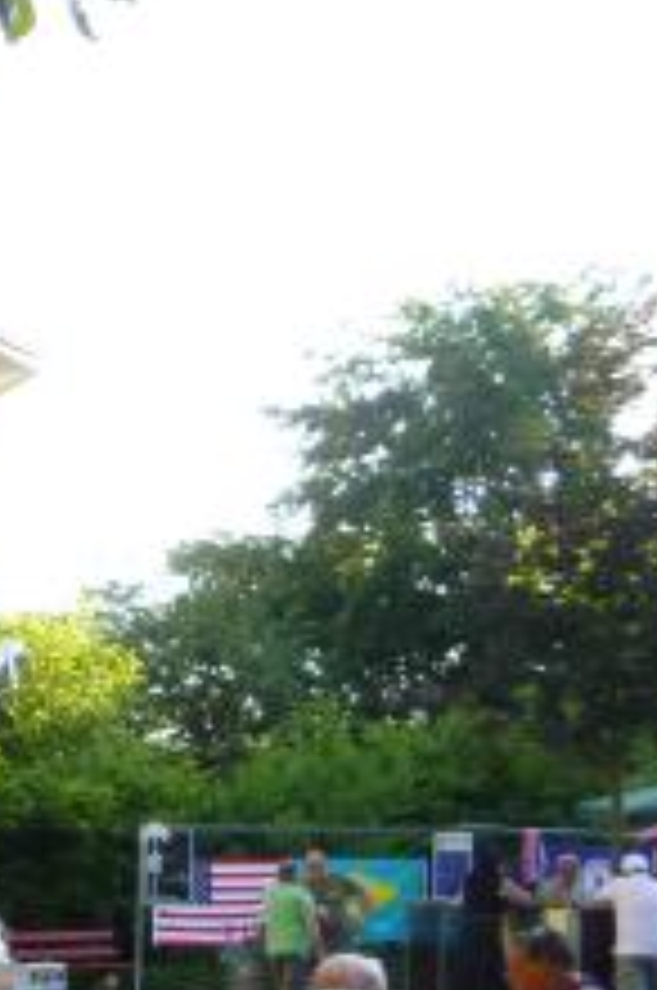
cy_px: 904
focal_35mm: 71
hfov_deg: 15.8
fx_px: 1950
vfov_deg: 27.4
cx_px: -590
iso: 100
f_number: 3.1
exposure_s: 1/100
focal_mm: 4.5
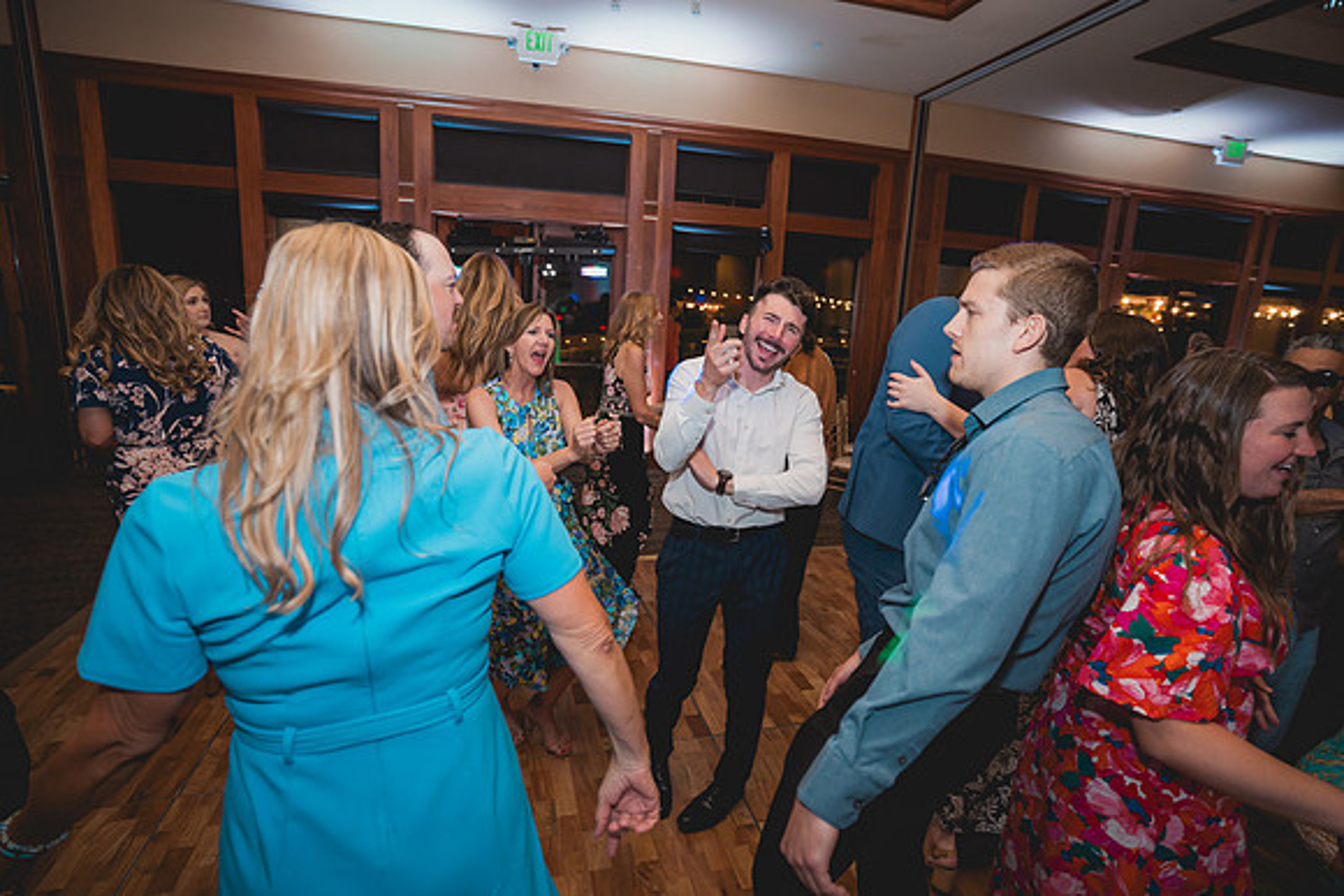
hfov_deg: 93.3
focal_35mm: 17
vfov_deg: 70.5
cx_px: 672
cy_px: 448
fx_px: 635
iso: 1000
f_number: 2.8
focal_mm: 17
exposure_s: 1/60
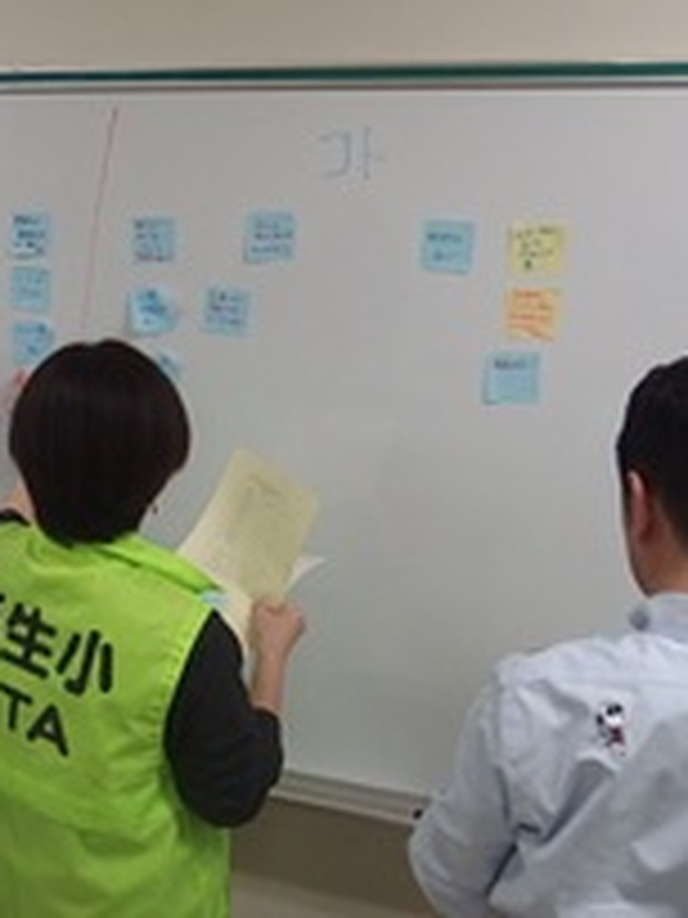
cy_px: 441
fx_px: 1352
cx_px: -22
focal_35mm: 51
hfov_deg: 26.8
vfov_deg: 37.5
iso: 200
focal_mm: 4.7
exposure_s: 1/125
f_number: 2.2
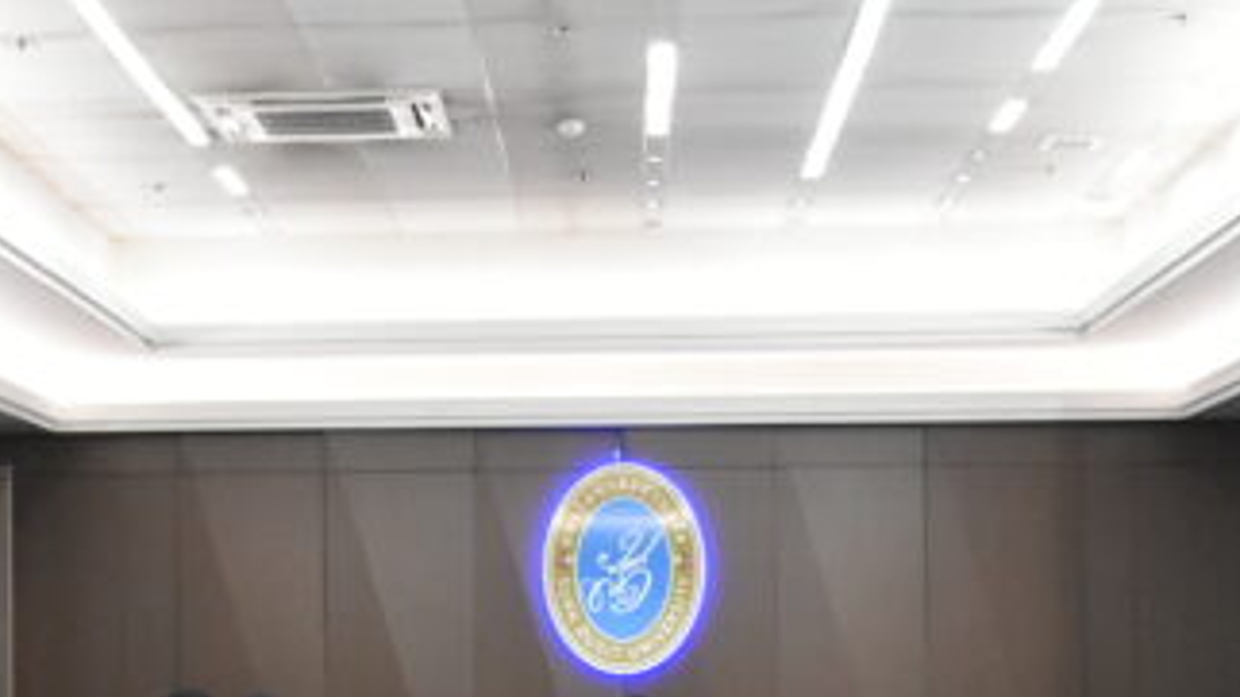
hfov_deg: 24.5
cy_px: 676
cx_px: 354
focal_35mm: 86
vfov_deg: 13.8
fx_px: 2835
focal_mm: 23
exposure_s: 1/320
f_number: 3.8
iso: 5000
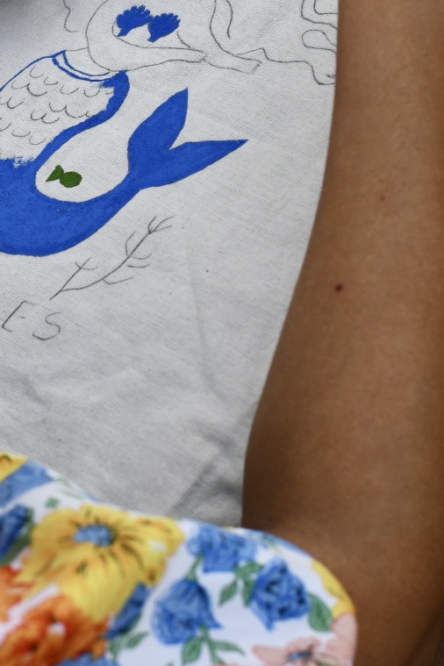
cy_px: 79
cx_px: 95
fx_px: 2960
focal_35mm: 160
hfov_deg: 8.6
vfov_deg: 12.7
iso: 220
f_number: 5.6
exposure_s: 1/250
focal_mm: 50
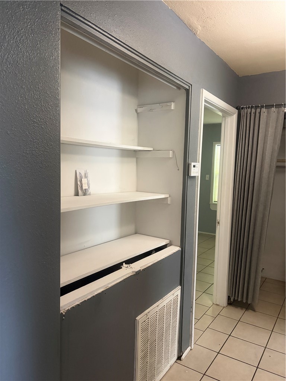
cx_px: 143
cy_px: 190
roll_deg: -1.3
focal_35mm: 26
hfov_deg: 53.1
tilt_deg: -3.9
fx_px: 286
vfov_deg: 67.3
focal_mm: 5.96
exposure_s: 1/40
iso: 400
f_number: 1.6
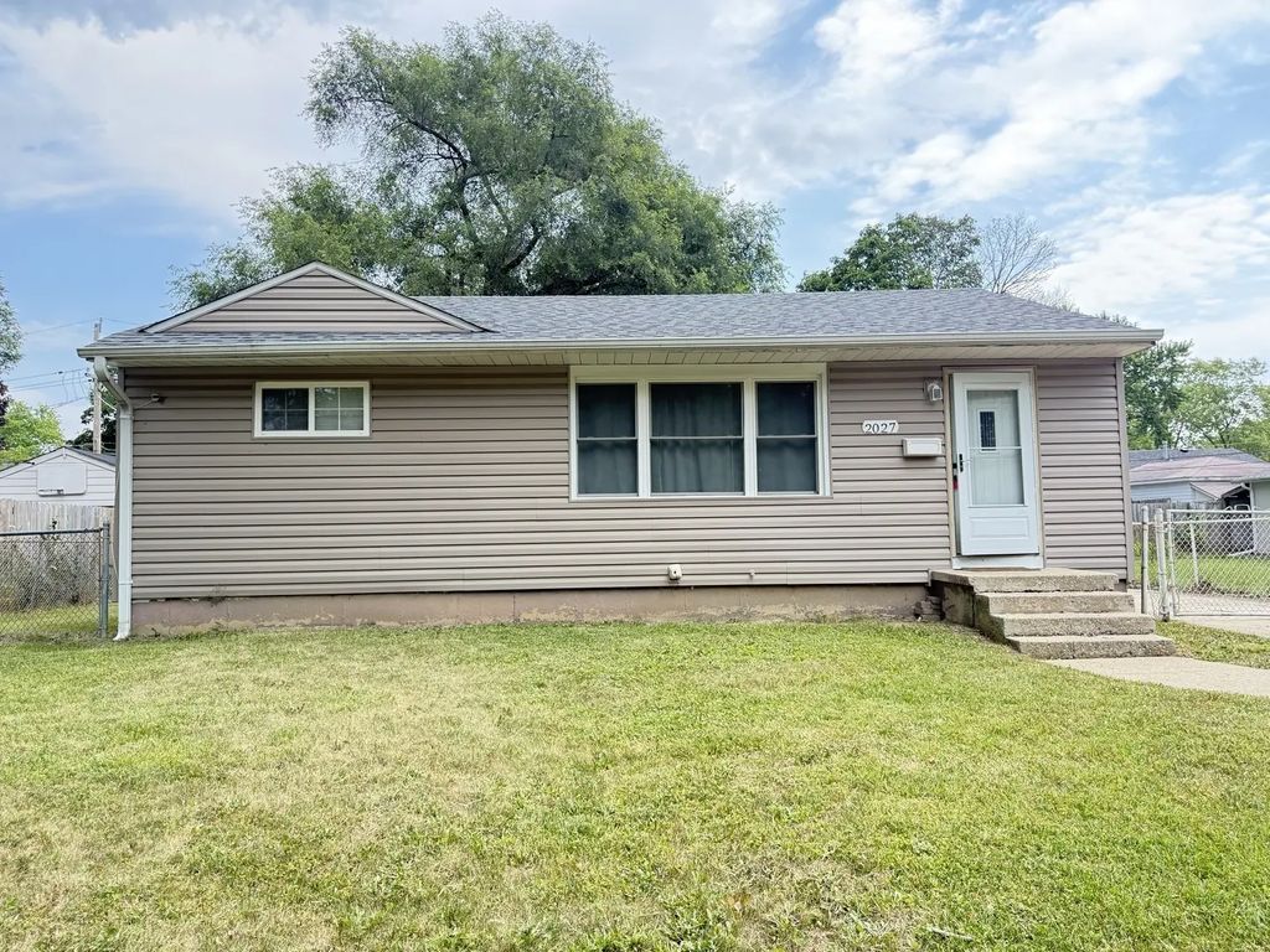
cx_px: 635
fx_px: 881
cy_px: 476
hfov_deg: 71.6
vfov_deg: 56.8
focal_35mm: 24
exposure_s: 1/722
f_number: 1.78
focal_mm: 6.76
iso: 100
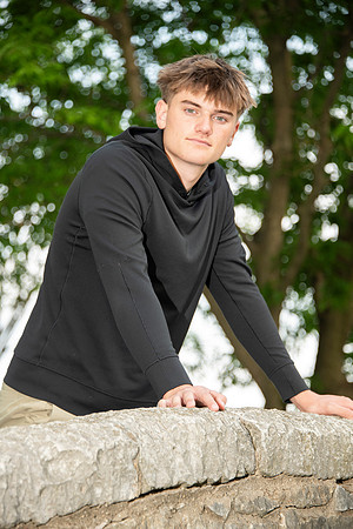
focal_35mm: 145
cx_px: 176
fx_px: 2133
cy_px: 264
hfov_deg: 9.5
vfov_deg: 14.2
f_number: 5.6
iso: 500
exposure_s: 1/160
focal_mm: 145
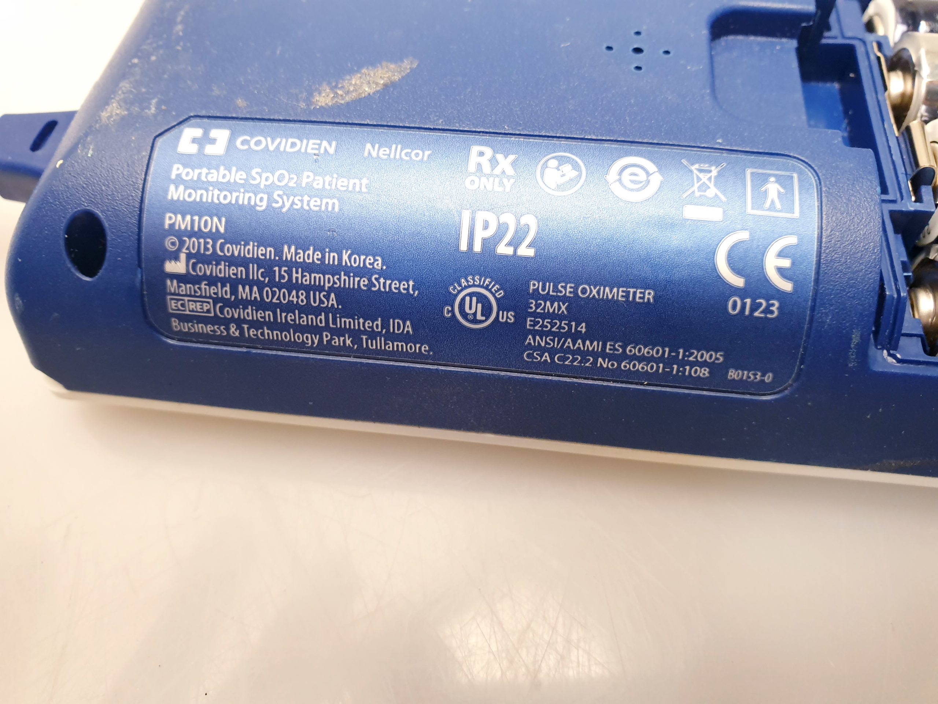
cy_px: 352
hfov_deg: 67.3
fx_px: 705
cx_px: 469
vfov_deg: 53.1
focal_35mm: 26
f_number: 2.4
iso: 160
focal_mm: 4.3
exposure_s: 1/50
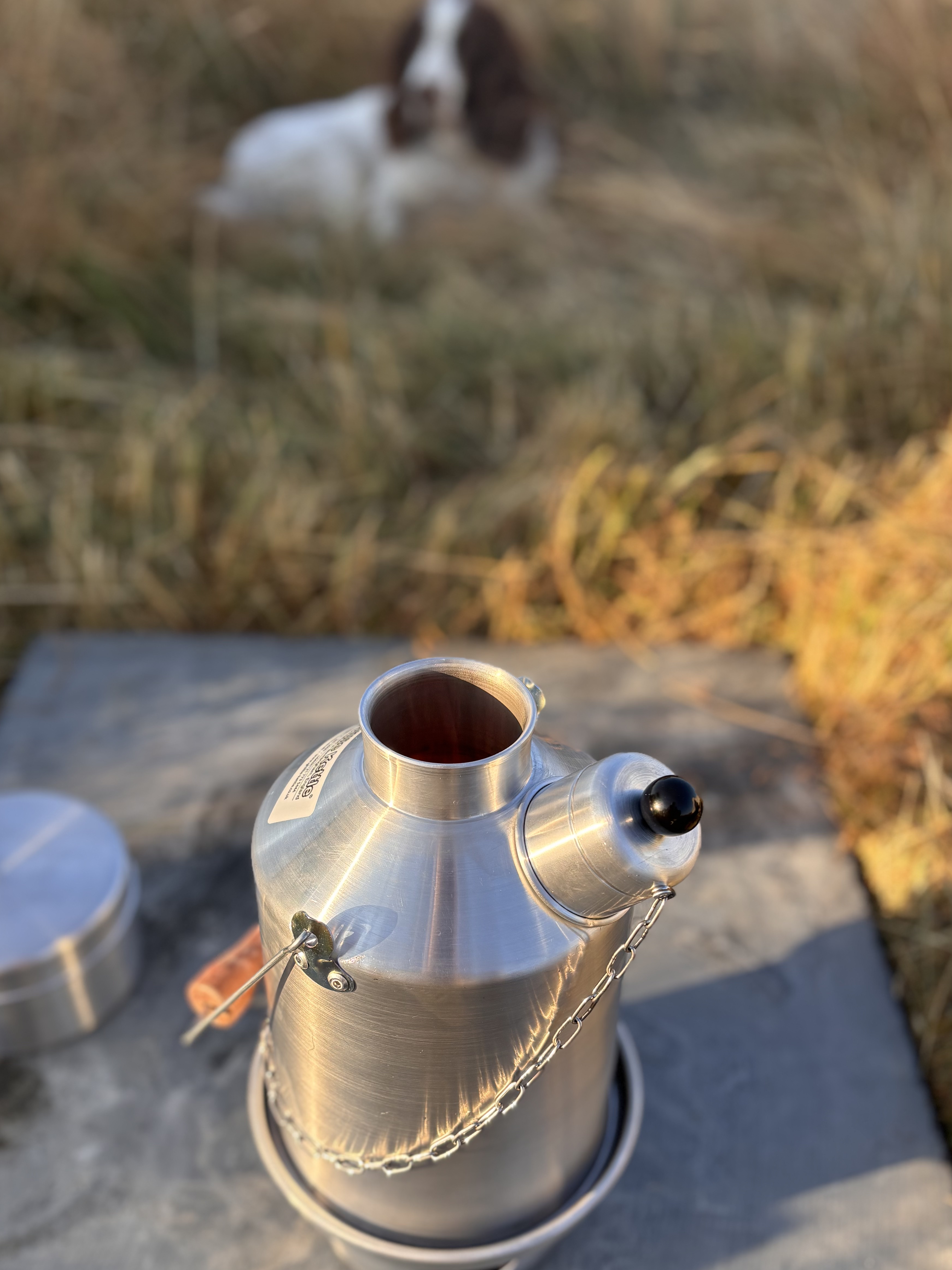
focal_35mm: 32
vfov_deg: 56.3
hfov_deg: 44.1
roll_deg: -4.0
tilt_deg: -41.1
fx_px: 1173
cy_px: 777
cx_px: 441
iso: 50
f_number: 1.6
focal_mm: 5.96
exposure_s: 1/1190
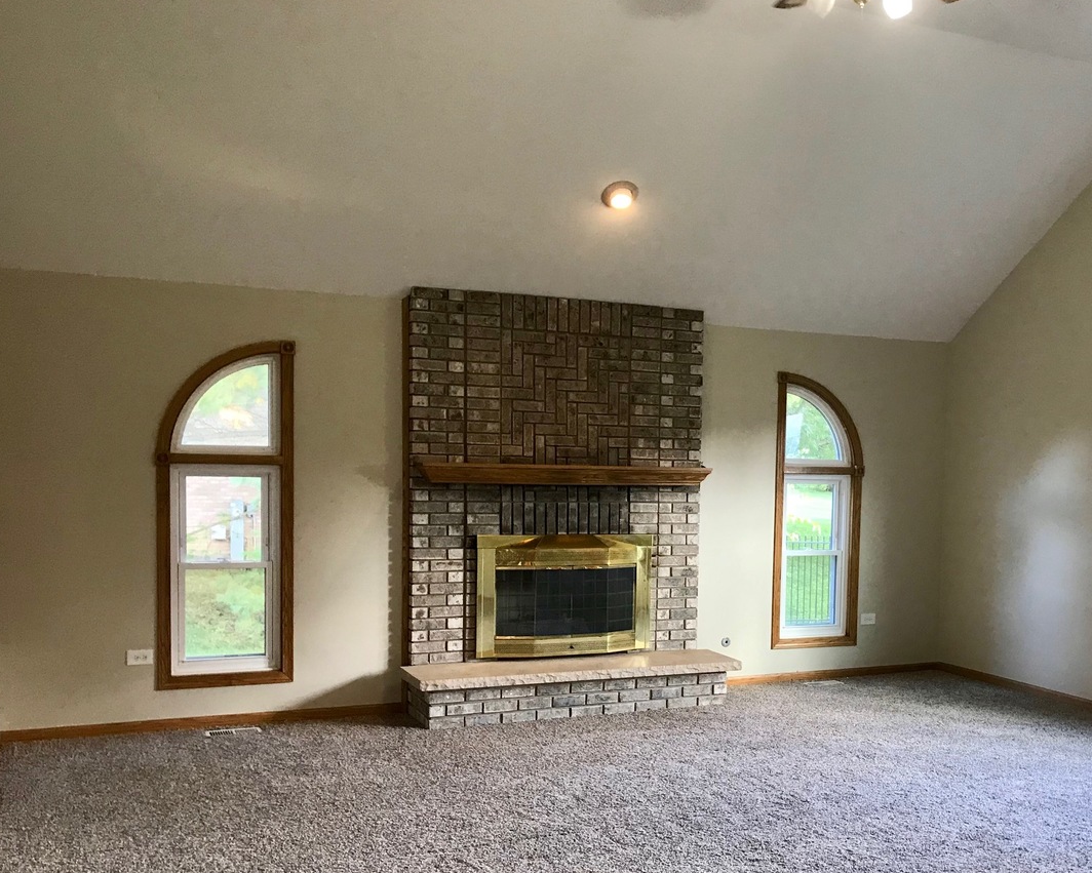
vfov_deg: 39.9
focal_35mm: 37
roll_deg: -1.2
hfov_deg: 48.4
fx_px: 1196
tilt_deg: -2.7
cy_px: 546
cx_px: 714
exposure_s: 1/30
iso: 32
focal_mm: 3.99
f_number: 1.8
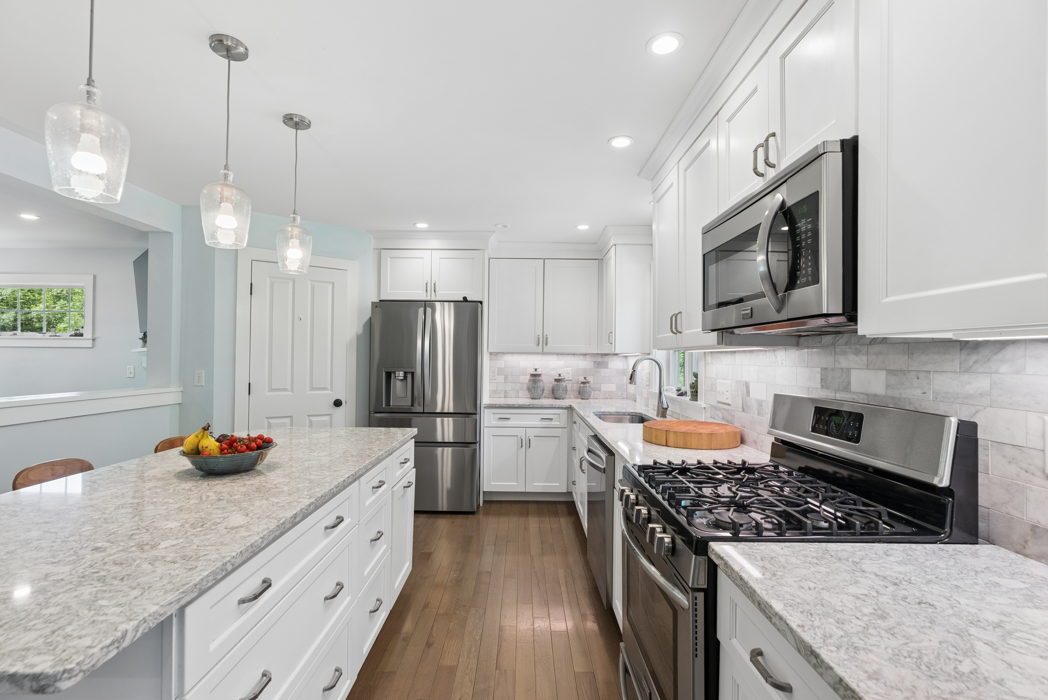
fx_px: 466
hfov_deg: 96.7
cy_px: 350
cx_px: 524
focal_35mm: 16
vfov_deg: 73.8
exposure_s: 1/13
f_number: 7.1
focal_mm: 16
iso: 320
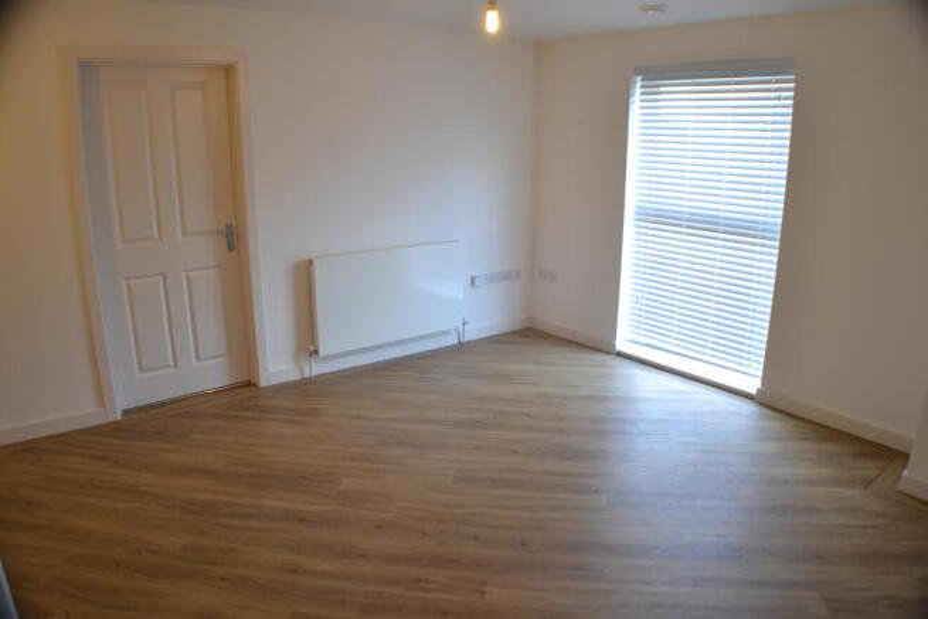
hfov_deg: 61.9
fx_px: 773
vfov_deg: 43.6
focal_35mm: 30
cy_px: 310
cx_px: 464
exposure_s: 1/30
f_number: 3.8
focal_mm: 20
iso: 400
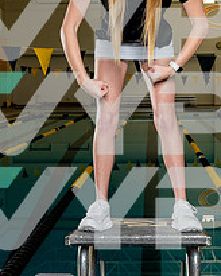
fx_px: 523
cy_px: 114
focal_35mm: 64
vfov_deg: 29.5
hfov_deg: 23.8
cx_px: 143
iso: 500
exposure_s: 1/200
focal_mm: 31
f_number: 7.1
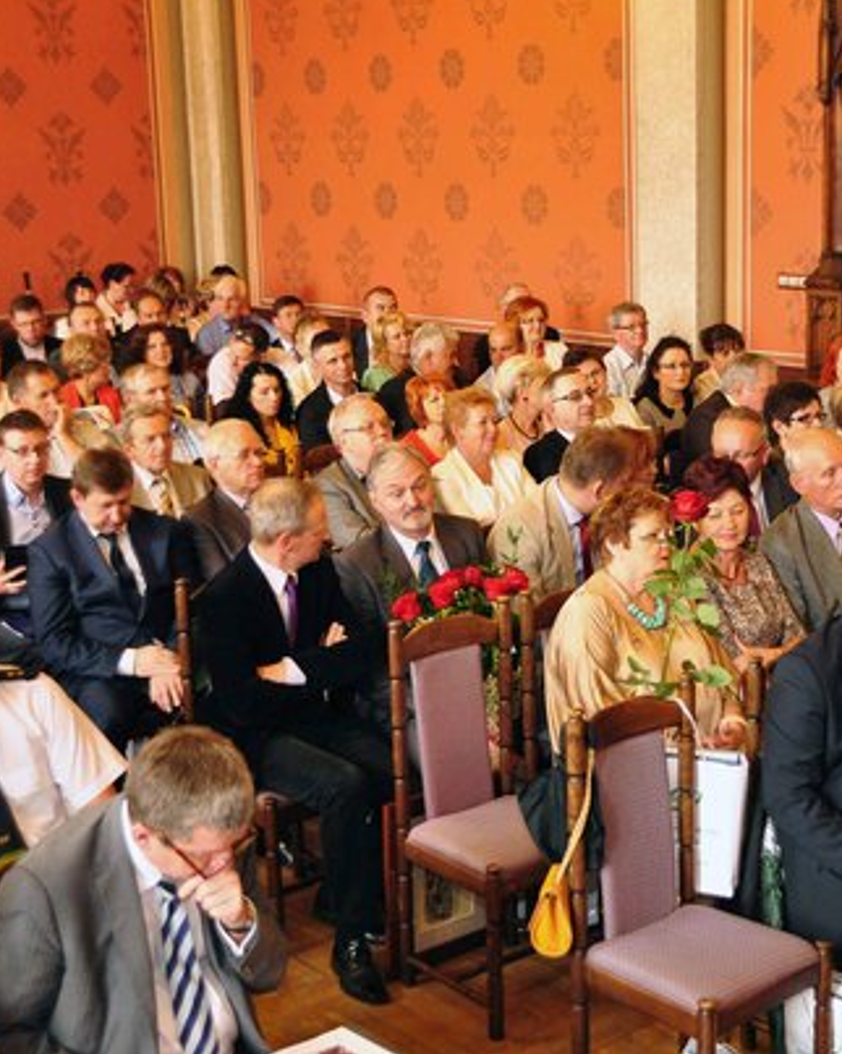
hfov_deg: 26.7
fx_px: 1769
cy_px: 534
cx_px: 499
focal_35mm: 57
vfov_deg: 33.2
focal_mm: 25
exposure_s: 1/30
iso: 800
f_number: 4
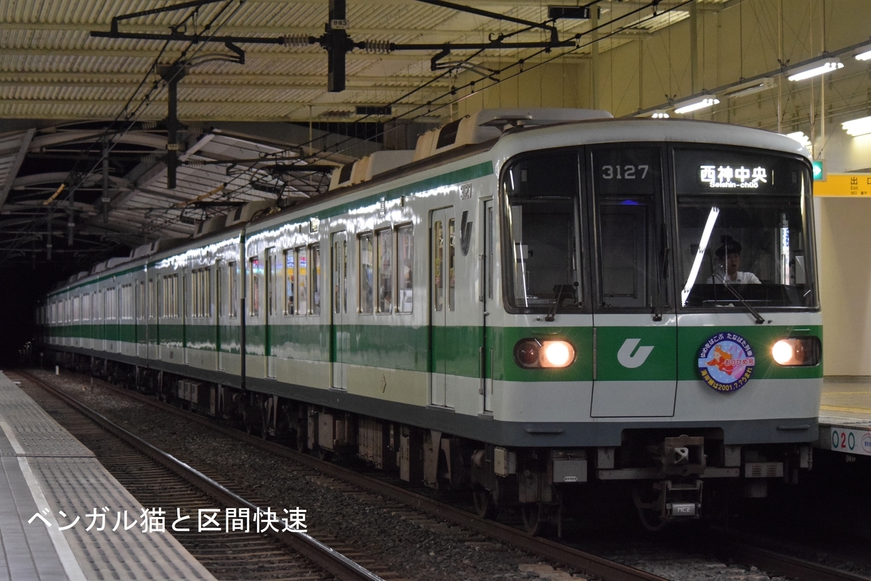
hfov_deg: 21.9
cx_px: 436
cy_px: 290
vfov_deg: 14.7
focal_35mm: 93
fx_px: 2250
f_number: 4.5
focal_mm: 62
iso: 3200
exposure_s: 1/250
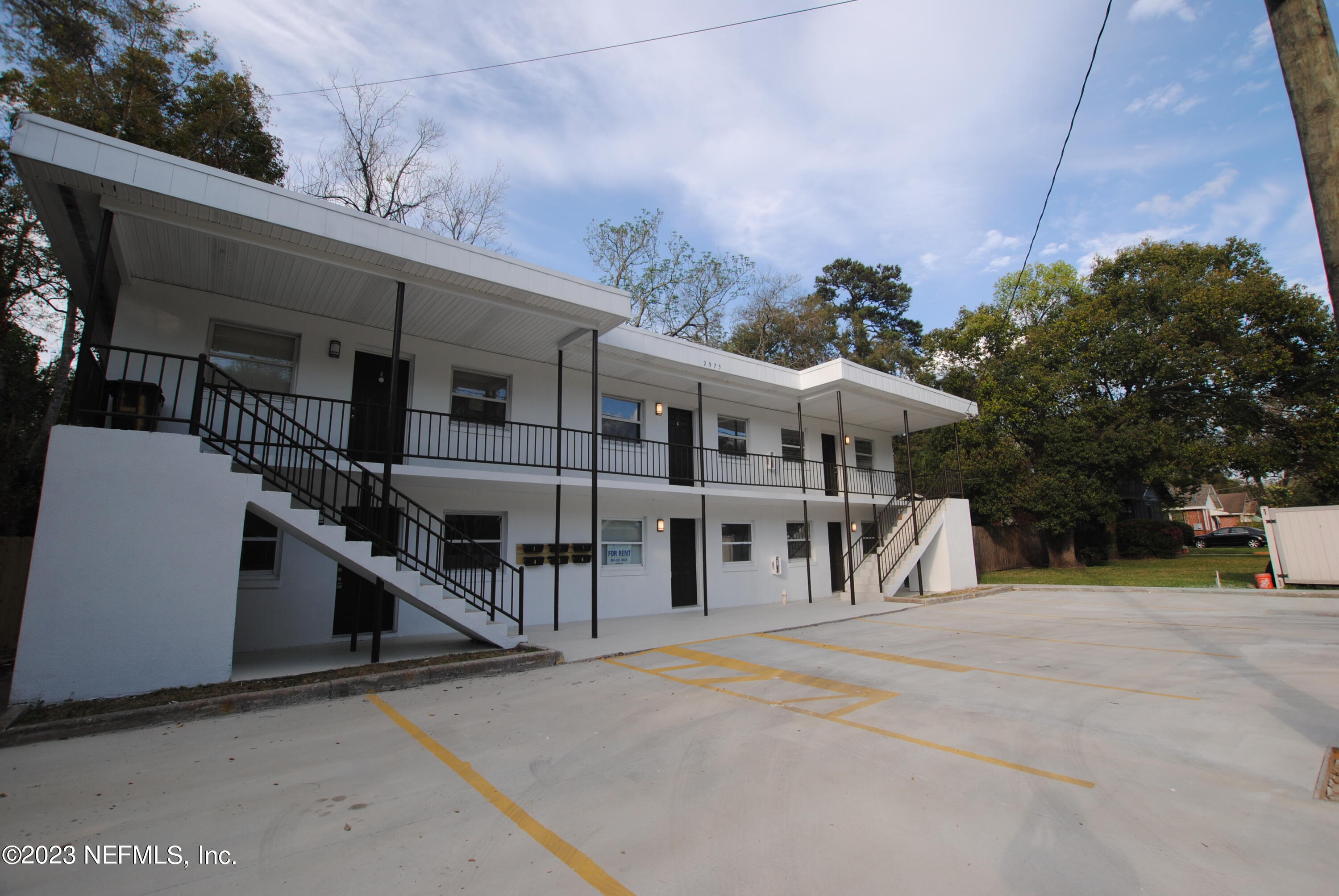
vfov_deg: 77.5
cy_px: 448
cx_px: 670
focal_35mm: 15
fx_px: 559
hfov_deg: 100.3
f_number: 7.1
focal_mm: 10
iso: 100
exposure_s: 1/200
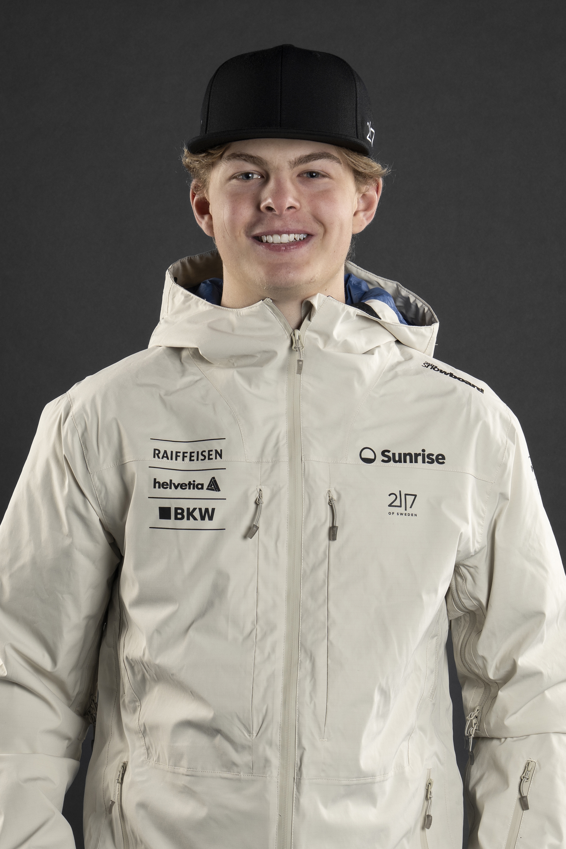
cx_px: 283
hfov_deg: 16.1
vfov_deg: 23.9
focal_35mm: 85
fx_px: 2005
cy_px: 424
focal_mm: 85
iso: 100
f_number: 11
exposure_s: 1/160
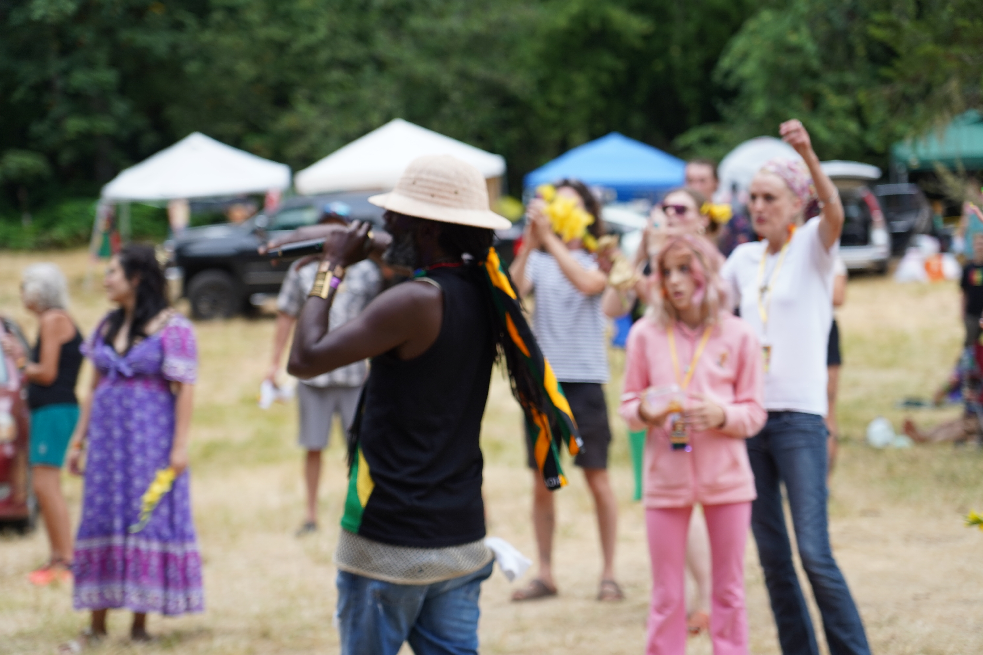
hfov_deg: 19.5
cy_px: 328
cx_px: 492
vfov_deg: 13.0
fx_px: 2867
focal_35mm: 105
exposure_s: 1/160
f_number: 4
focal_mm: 105
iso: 250
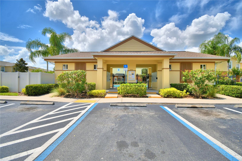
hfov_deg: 100.4
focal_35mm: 15
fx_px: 101
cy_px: 80
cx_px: 121
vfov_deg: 77.3
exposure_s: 1/1600
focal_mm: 10
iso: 100
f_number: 4.5
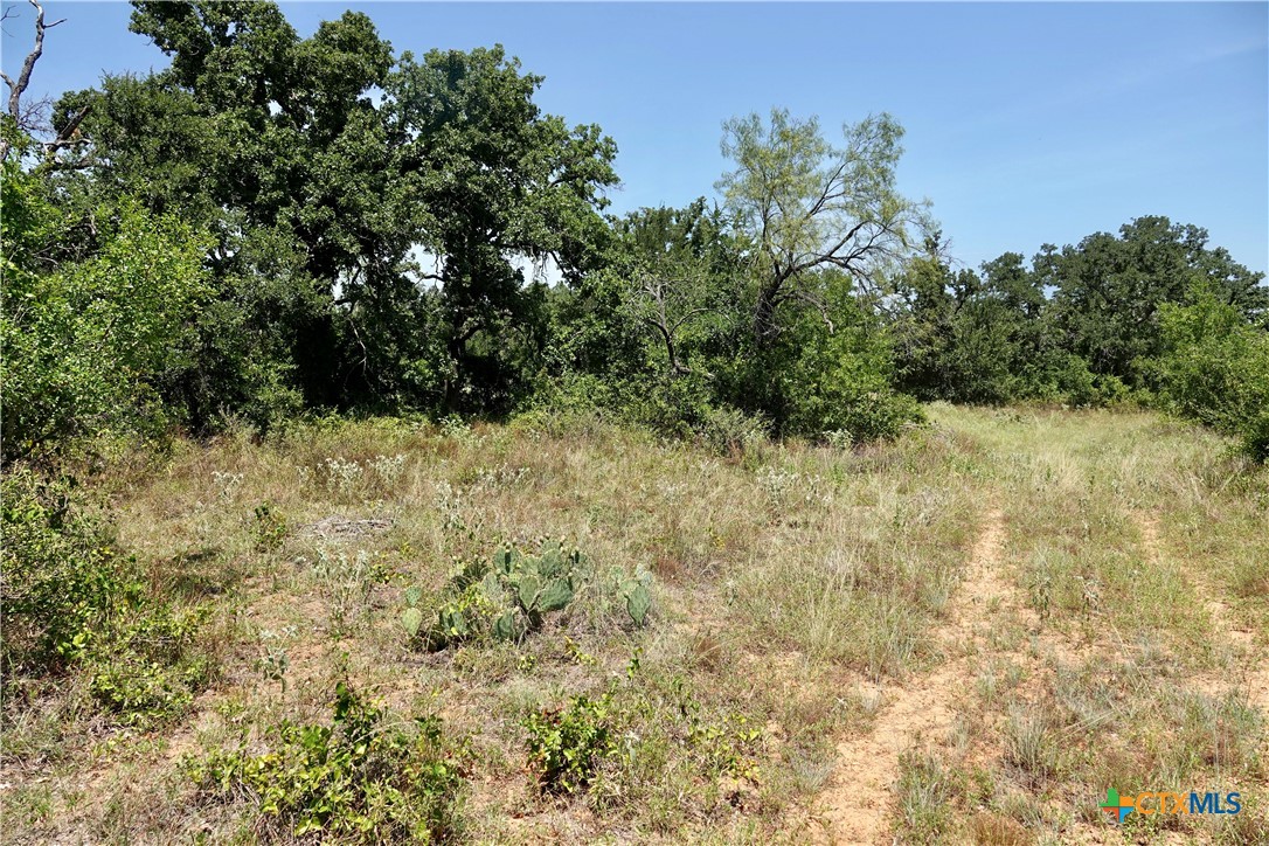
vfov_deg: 53.1
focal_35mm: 24
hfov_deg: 73.7
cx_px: 634
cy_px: 423
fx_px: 846
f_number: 4
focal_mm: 8.8
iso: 100
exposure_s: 1/500
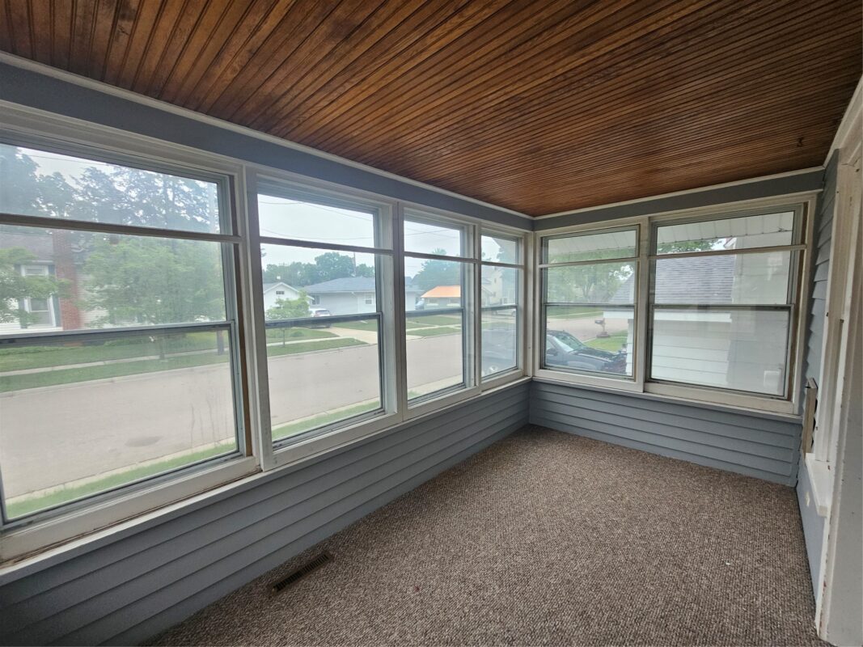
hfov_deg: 106.2
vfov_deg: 89.9
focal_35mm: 13
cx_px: 432
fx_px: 324
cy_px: 324
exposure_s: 1/60
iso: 64
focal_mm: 2.2
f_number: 2.2
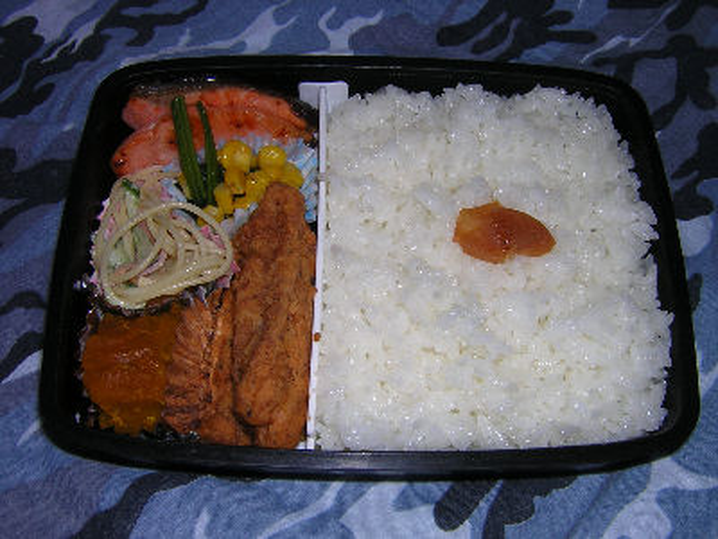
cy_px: 270
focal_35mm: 40
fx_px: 830
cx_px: 359
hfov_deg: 46.8
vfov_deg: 36.0
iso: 100
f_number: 5.4
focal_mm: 5.2
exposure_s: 1/60.1
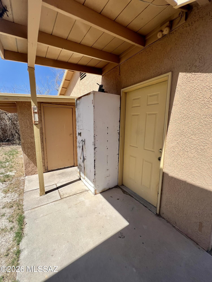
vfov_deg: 106.2
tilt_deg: -9.9
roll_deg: -1.1
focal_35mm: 13
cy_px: 141
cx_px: 106
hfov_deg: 89.9
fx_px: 106
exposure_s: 1/1130
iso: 32
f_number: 1.8
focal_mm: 1.57
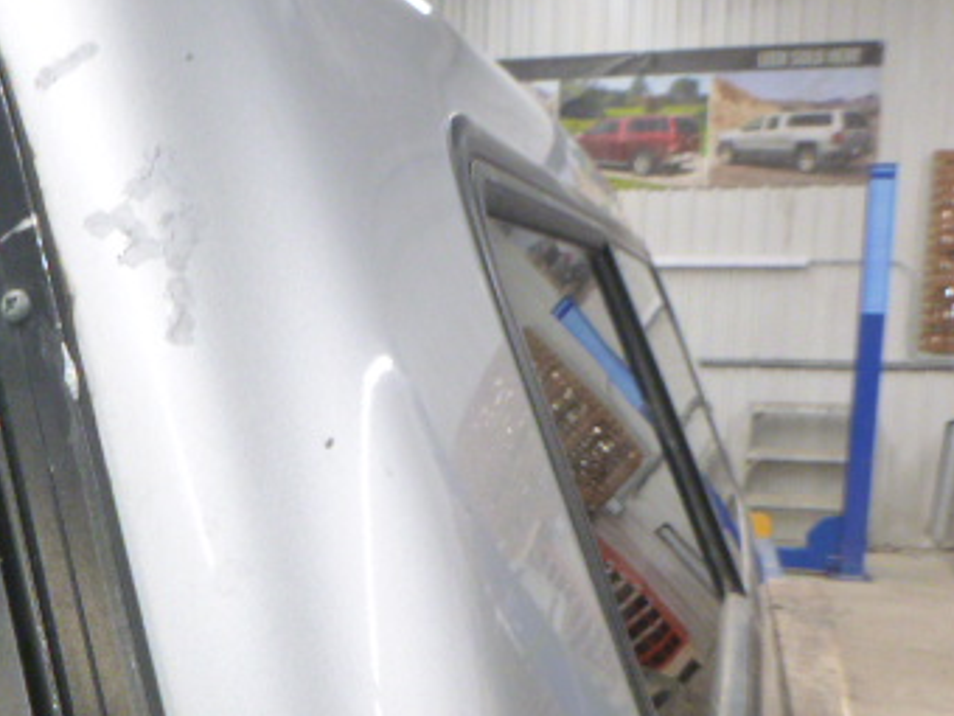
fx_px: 1295
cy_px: 584
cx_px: 267
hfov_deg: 39.6
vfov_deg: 30.1
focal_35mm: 47
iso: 400
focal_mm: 4.5
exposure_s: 1/20
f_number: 3.9
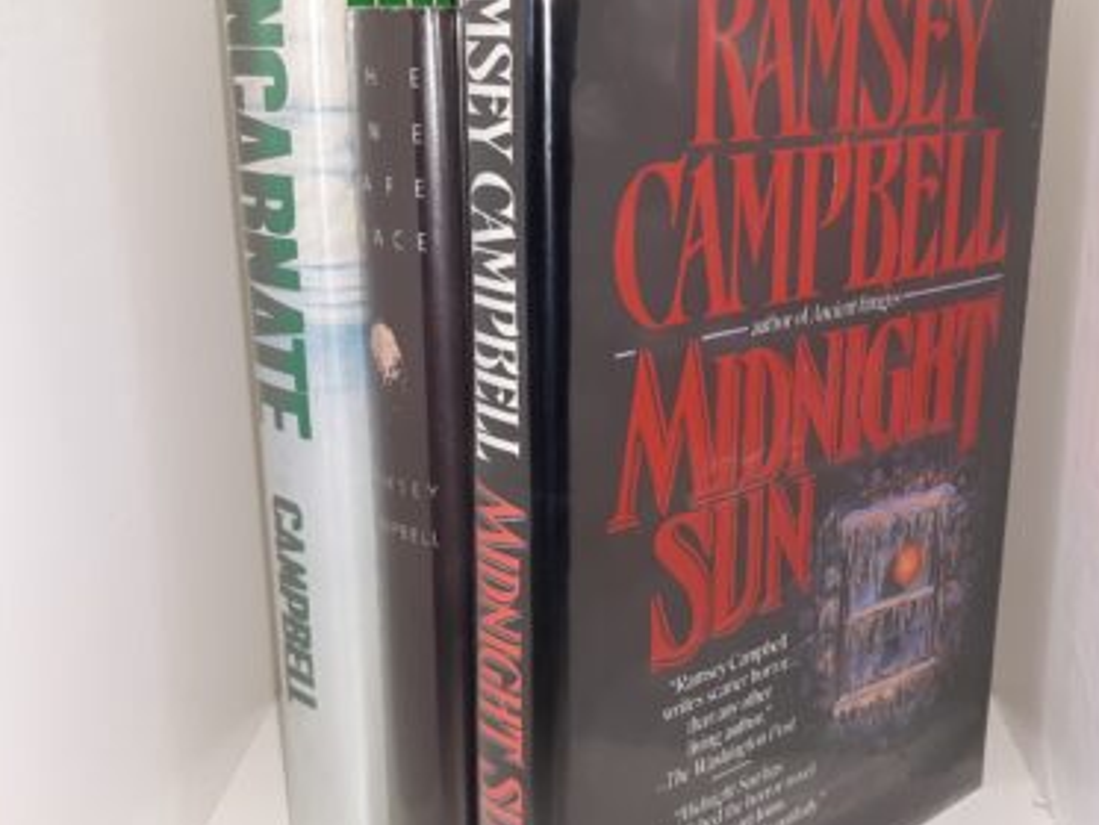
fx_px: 1429
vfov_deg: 32.2
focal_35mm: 45
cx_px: 616
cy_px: 468
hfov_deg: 42.0
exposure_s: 1/60
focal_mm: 3.7
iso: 50
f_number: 1.7
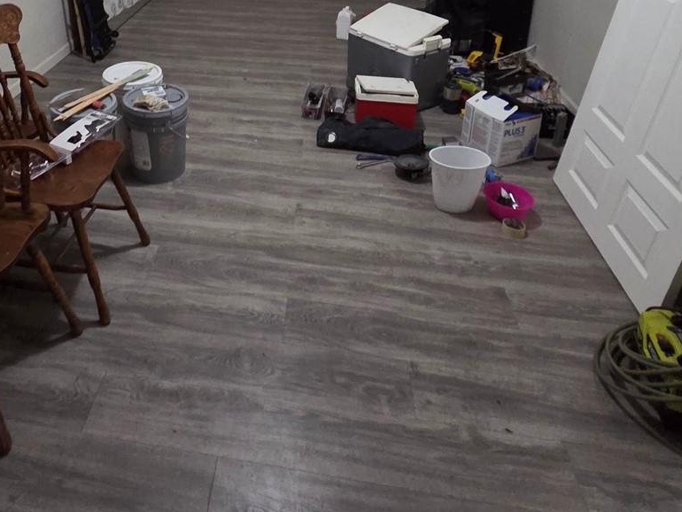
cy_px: 6
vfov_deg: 44.2
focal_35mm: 27
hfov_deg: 63.9
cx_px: 236
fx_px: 532
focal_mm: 2.2
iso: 1250
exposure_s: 1/30
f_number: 2.2
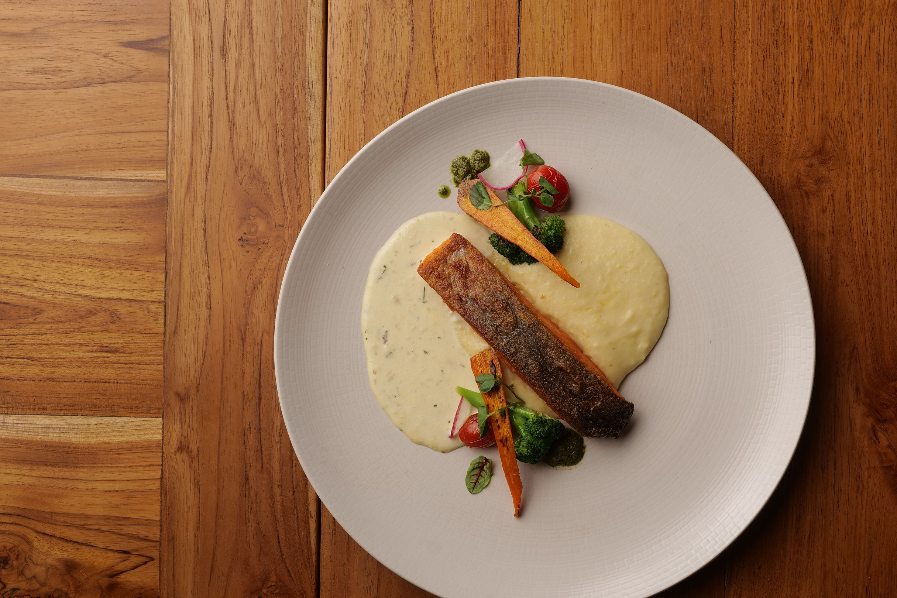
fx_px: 1395
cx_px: 547
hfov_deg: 35.5
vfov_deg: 24.2
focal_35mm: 56
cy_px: 317
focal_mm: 45
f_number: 10
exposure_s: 1/160
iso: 160
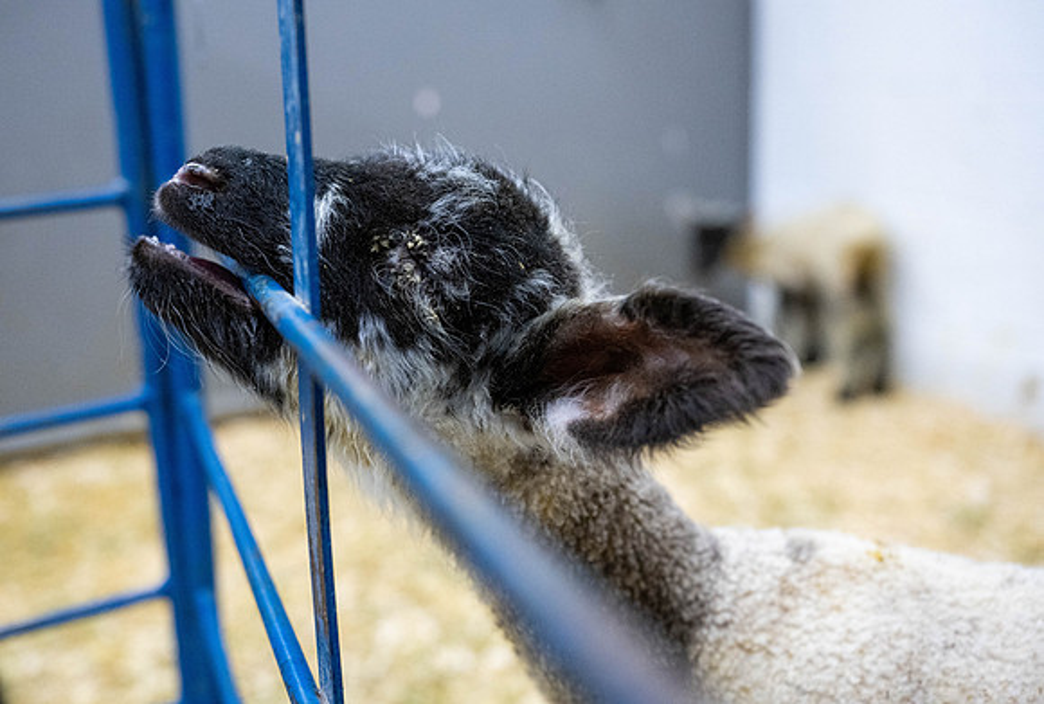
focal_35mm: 40
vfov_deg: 33.9
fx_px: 1154
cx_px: 467
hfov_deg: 48.6
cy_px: 319
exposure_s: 1/250
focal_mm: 36
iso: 2500
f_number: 3.5
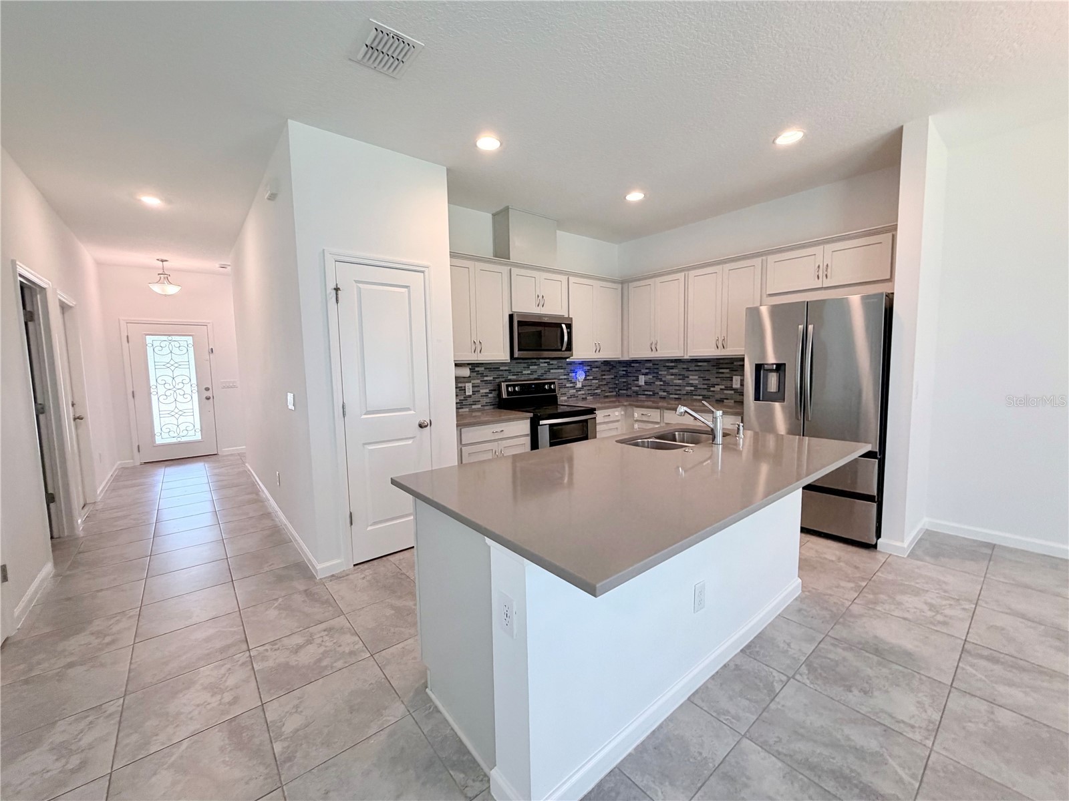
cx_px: 534
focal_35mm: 14
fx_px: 432
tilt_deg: -5.5
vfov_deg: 85.7
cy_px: 400
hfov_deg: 102.1
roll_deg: +2.3
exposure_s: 1/120
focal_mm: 2.22
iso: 250
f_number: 2.2
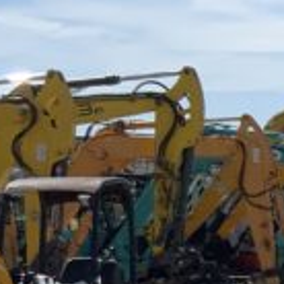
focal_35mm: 190
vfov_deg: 9.2
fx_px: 1764
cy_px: 280
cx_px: 764
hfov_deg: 8.2
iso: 16
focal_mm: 3
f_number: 1.8
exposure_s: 1/2427
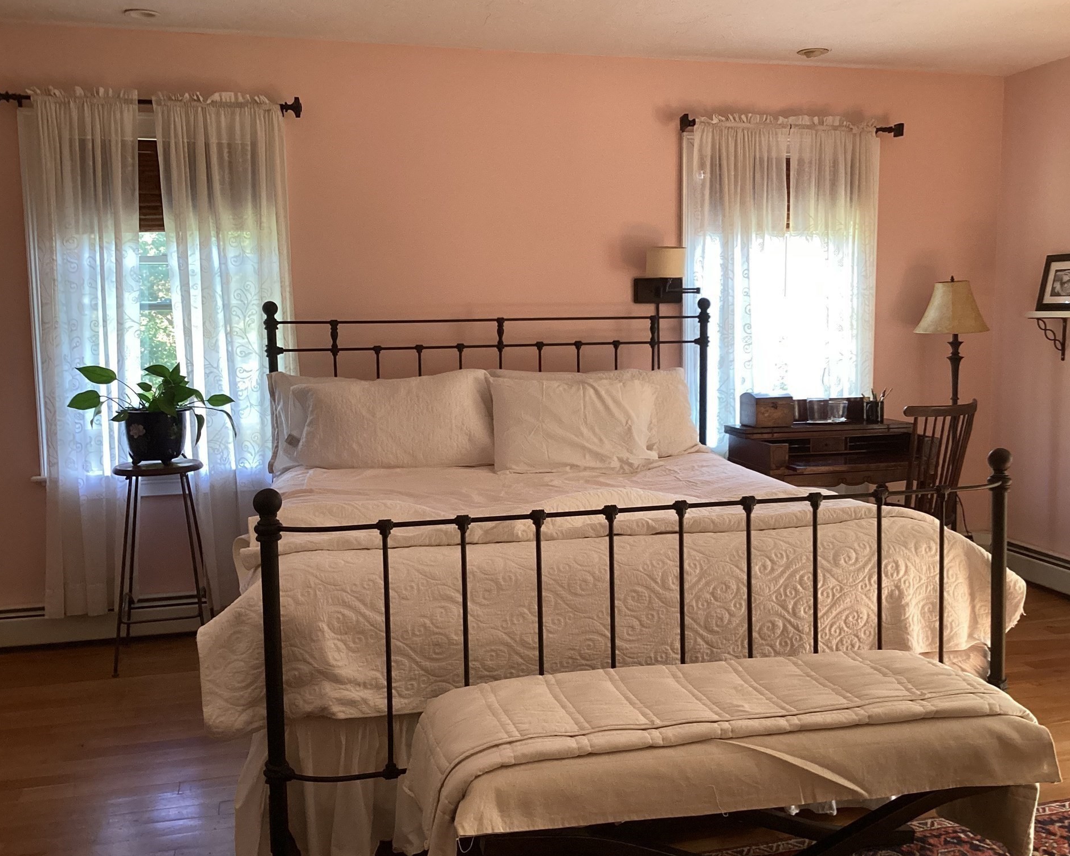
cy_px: 431
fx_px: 1045
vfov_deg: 44.5
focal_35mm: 33
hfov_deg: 54.2
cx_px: 551
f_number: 2.4
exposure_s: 1/60
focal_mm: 3.3
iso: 250
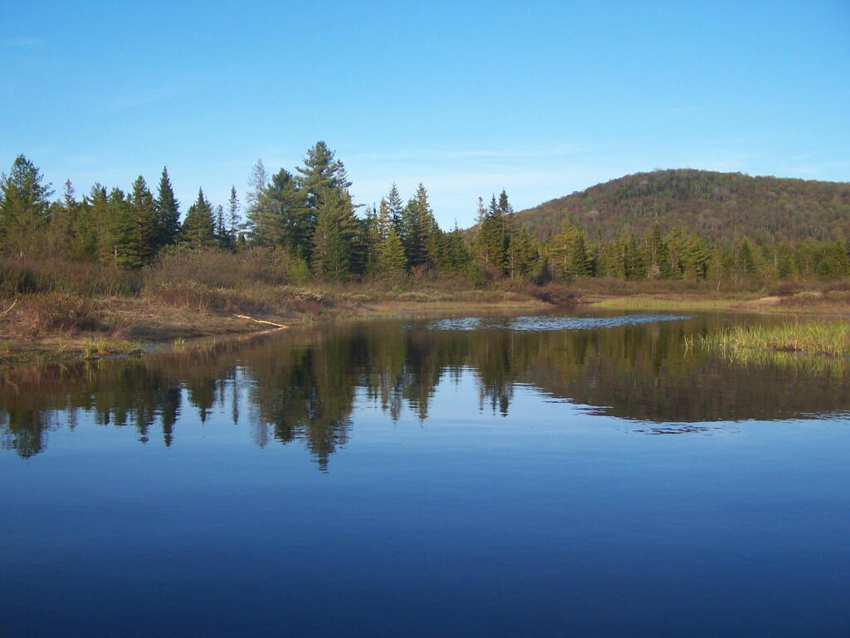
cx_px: 425
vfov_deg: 37.7
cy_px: 319
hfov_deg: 49.0
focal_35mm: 38
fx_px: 933
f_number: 2.8
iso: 80
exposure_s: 1/640
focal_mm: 6.3
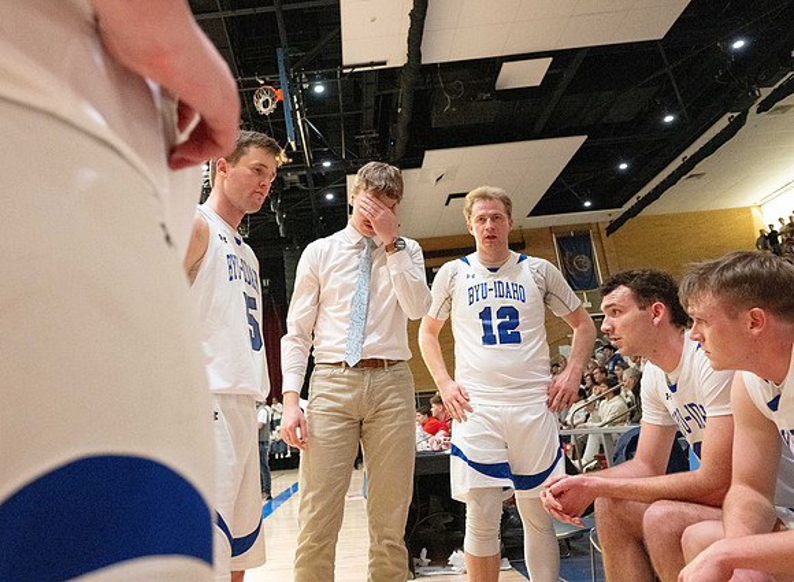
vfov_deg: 51.4
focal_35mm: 26
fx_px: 603
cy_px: 261
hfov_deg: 66.0
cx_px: 312
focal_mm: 22.5
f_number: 4
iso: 10000
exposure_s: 1/500
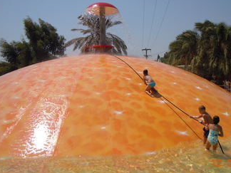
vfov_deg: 38.6
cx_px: 134
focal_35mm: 37
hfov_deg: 49.9
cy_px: 78
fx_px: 247
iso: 100
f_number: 7
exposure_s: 1/640
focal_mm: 5.4
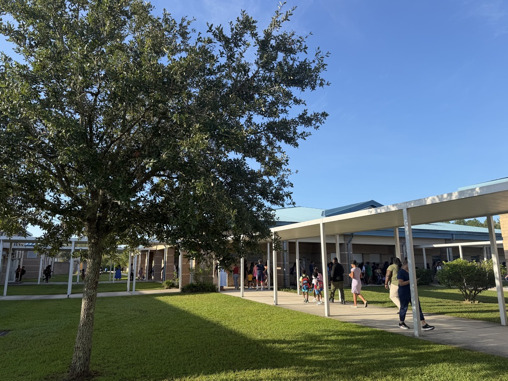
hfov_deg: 71.6
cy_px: 190
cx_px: 254
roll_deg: -0.5
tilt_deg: +11.1
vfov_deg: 56.8
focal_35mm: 24
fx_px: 352
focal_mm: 6.76
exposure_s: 1/2370
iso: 80
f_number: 1.78
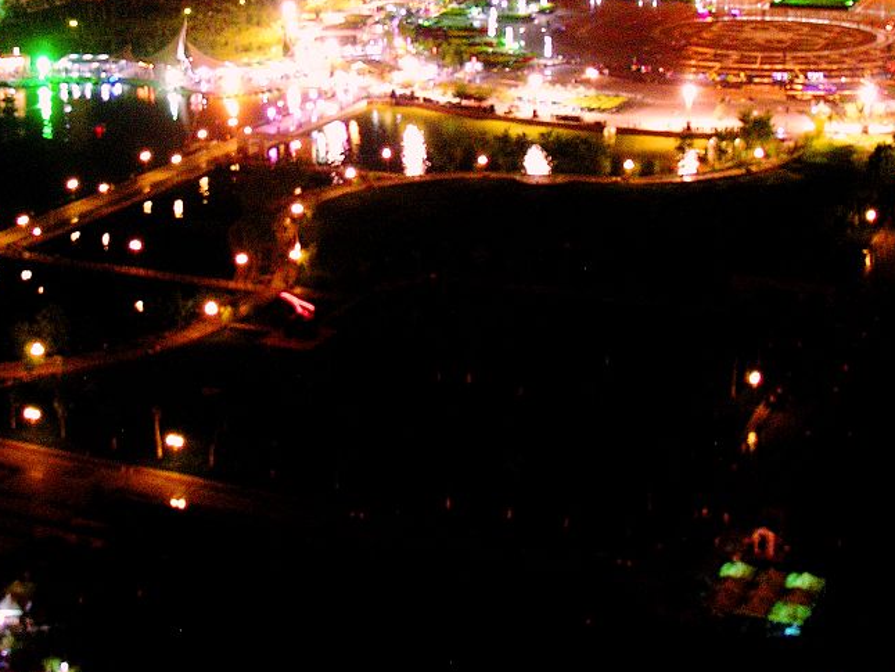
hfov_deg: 29.6
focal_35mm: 65
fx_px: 1681
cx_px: 303
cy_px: 97
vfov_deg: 22.2
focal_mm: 8.9
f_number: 2.8
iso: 200
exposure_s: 1/1.1
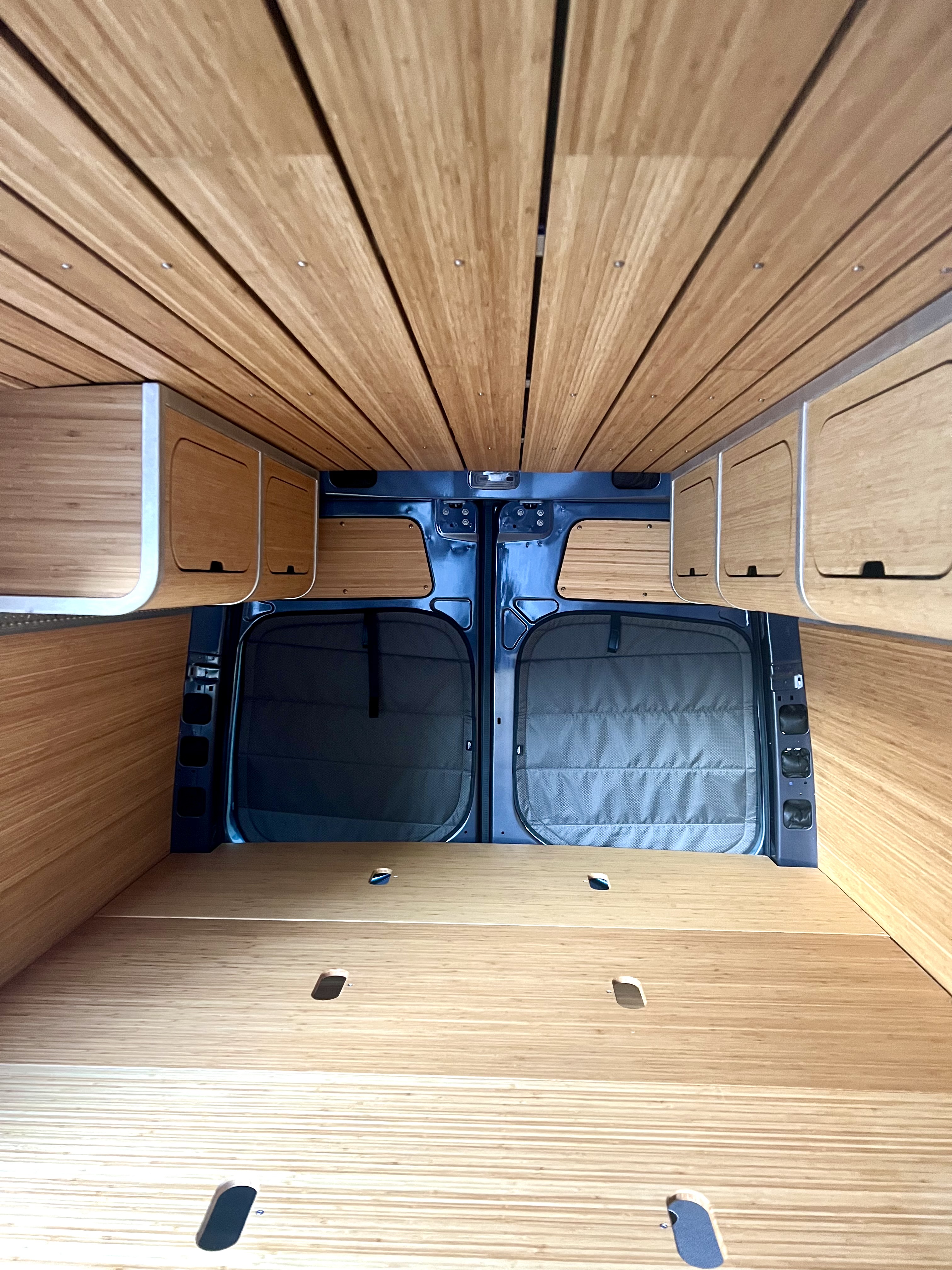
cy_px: 635
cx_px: 476
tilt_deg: +0.5
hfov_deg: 53.1
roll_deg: +0.1
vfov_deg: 67.3
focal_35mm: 26
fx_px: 953
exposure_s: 1/42
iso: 500
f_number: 1.5
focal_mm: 5.7
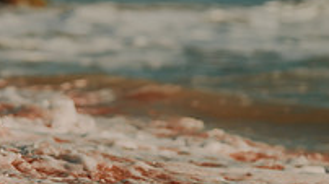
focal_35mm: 409
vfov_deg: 3.0
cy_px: -53
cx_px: 11
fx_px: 3563
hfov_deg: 5.3
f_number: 2
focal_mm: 135
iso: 50
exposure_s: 1/8000
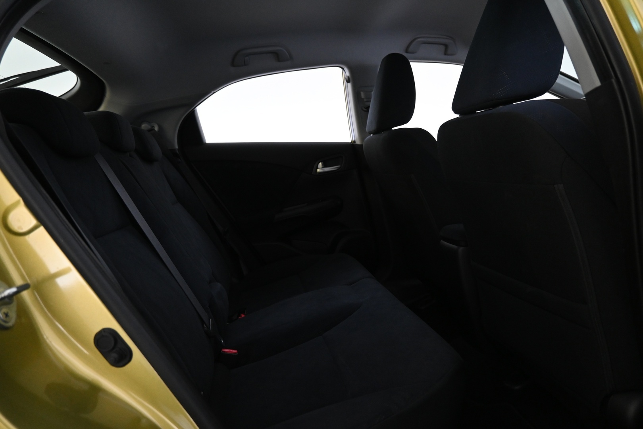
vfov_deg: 50.4
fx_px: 455
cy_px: 214
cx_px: 322
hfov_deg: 70.4
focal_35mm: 26
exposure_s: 1/25
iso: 1600
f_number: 3.5
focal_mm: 17
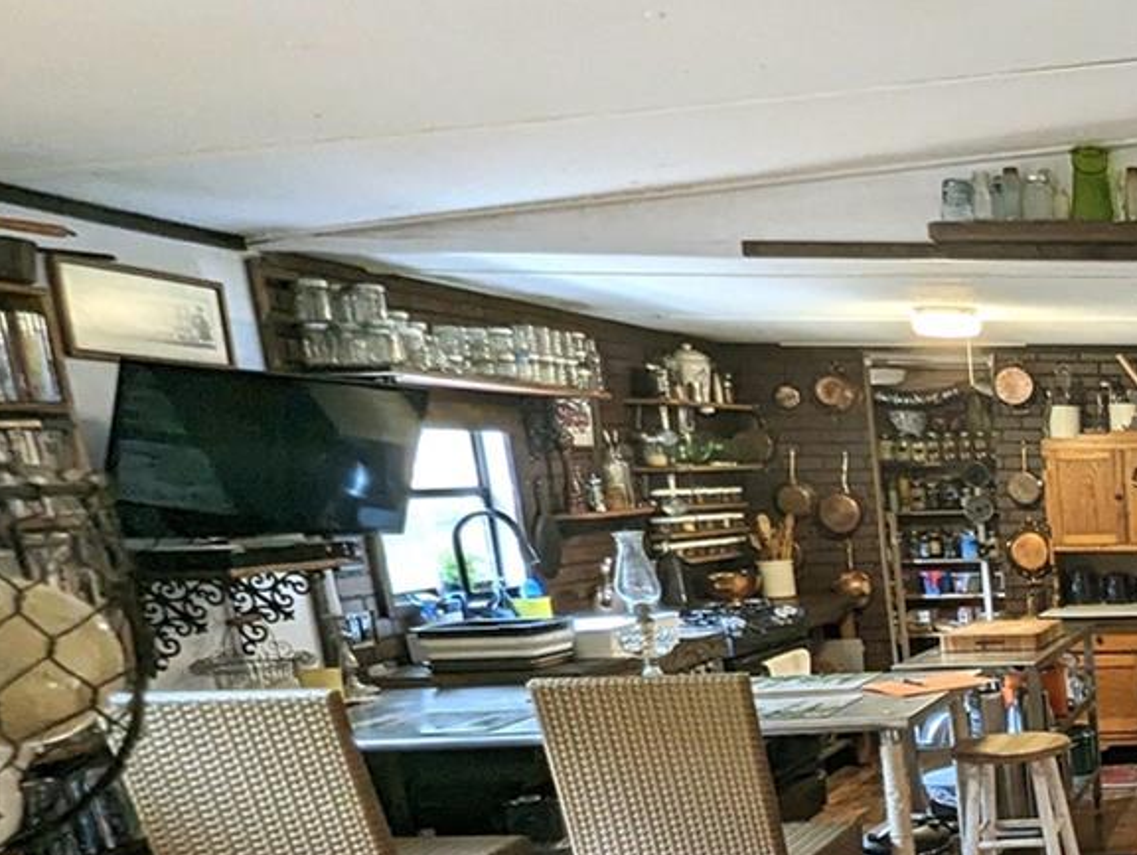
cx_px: 1488
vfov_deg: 37.6
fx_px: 1183
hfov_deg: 35.0
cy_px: 737
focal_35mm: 36
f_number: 2.2
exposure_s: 1/24
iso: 103
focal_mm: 1.95
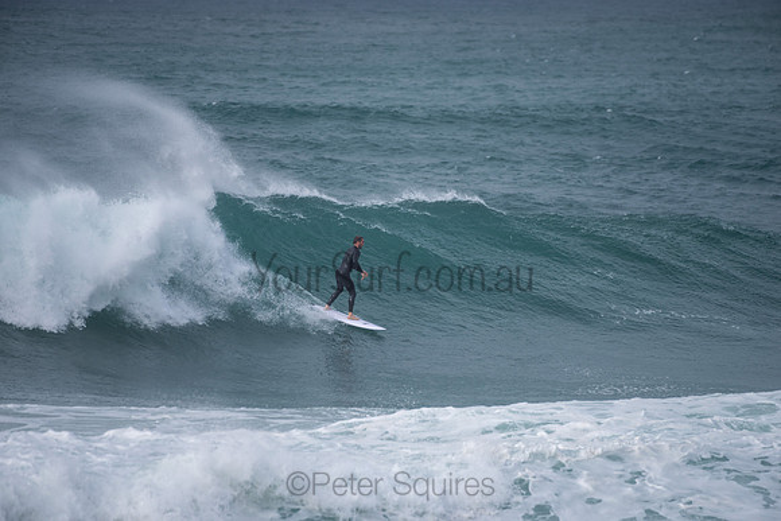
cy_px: 260
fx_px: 11686
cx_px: 390
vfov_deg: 2.6
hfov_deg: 3.8
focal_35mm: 539
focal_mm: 500
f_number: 5.6
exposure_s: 1/1000
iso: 100
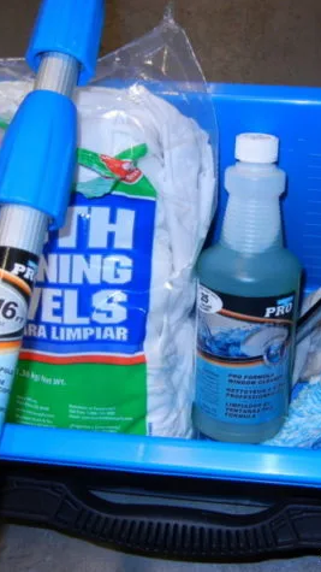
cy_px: 288
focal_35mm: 44
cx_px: 250
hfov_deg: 26.7
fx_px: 666
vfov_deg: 46.4
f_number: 3.5
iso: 200
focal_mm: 5.4
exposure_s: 1/30
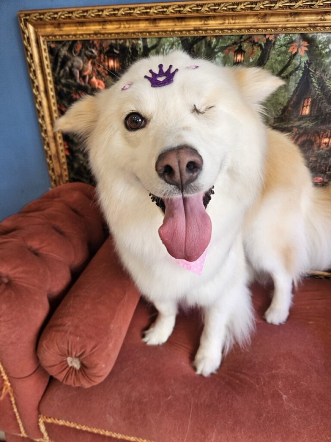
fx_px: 293
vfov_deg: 73.9
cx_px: 166
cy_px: 221
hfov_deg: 58.9
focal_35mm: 23
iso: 100
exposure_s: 1/207
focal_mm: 5.4
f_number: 1.8
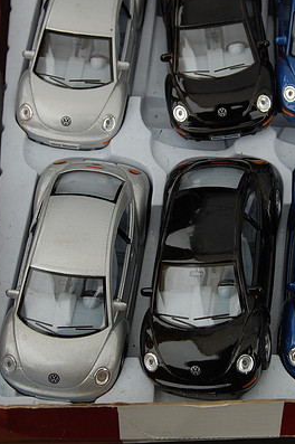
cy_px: 193
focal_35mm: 77
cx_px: 199
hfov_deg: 17.7
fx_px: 945
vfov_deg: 26.4
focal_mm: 35
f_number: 6.3
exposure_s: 1/160
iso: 200
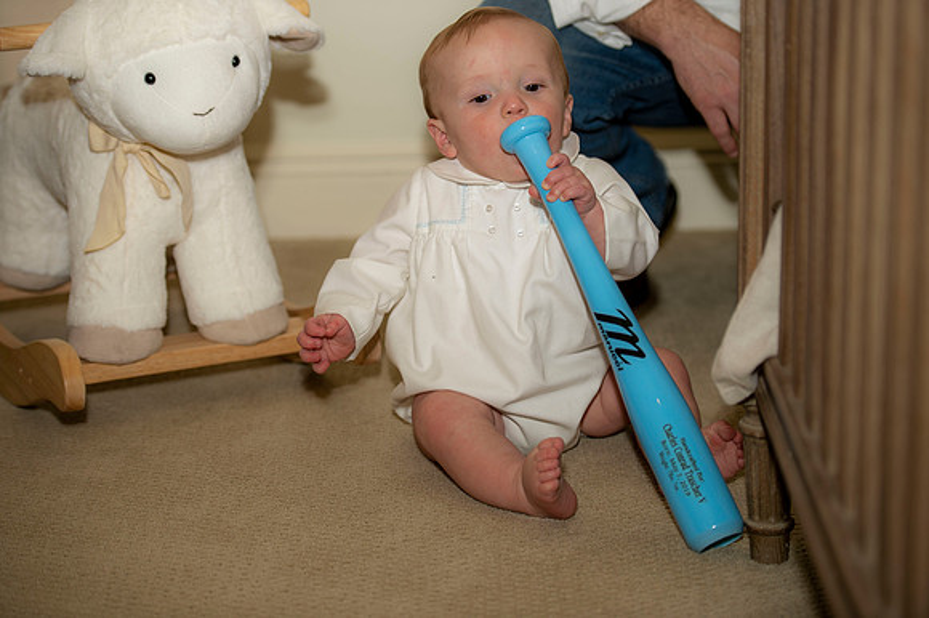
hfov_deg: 23.7
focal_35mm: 86
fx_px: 2218
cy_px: 309
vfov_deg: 15.9
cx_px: 464
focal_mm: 86
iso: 50
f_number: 2.8
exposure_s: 1/250
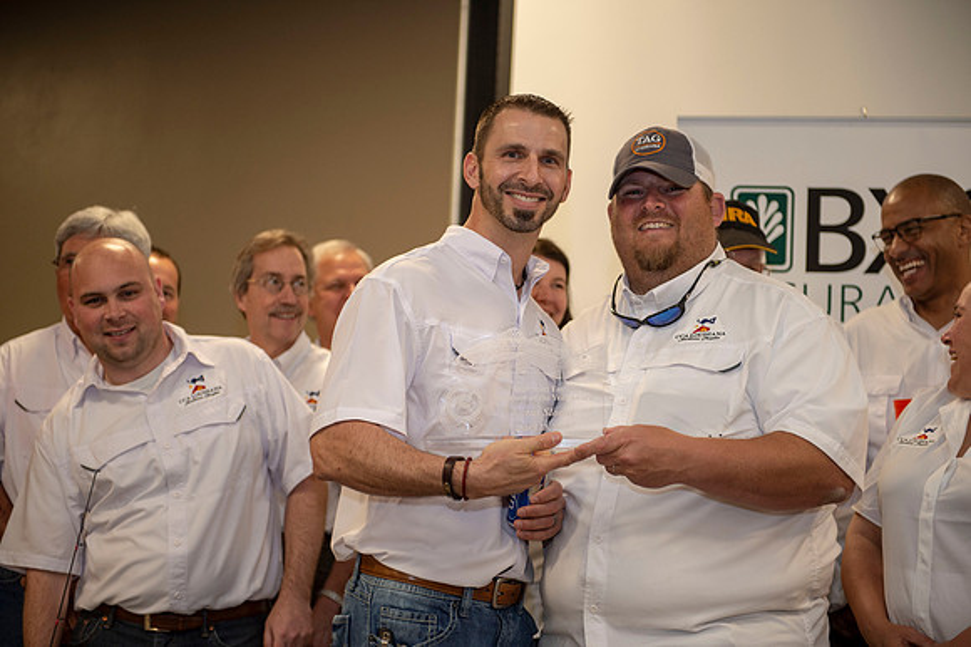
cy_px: 324
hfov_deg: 28.9
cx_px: 486
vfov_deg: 19.4
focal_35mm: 70
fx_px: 1887
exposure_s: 1/125
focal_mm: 70
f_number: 2.8
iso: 800
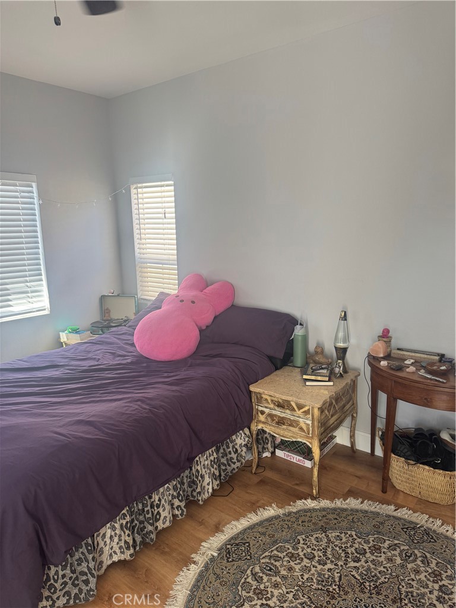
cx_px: 228
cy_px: 304
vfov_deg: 71.6
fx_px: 422
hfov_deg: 56.8
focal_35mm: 24
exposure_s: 1/121
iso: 160
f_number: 1.78
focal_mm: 6.76
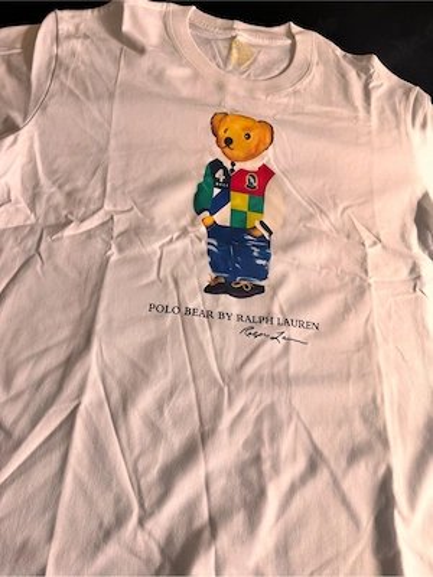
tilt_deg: -66.8
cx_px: 216
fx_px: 400
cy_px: 288
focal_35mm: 24
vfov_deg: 71.6
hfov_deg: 56.8
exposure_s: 1/802
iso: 80
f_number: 1.78
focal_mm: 6.76
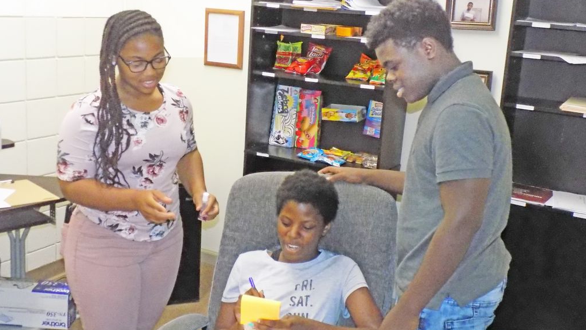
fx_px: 699
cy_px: 168
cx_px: 294
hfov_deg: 45.5
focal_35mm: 45
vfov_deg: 26.5
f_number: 3.6
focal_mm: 7.3
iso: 1600
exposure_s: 1/40
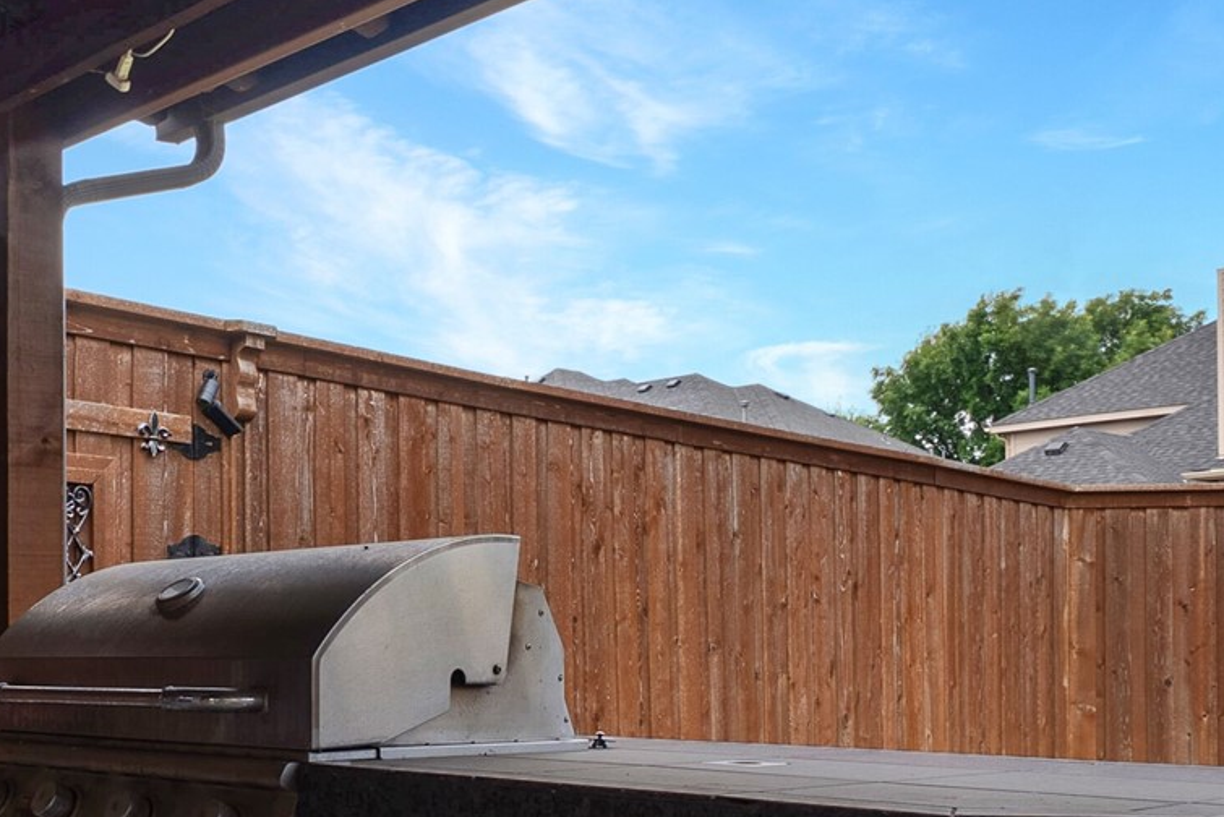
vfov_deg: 28.7
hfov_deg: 40.6
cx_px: 209
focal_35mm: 46
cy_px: 643
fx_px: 1565
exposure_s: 1/250
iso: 100
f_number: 9
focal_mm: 16
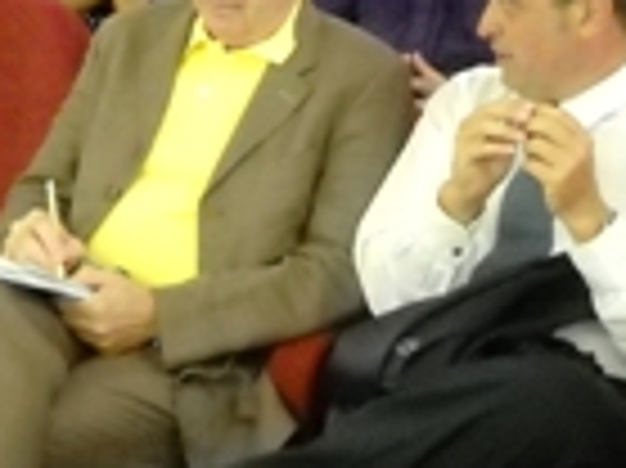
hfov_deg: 14.9
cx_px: 423
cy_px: -130
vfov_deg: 11.0
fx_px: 2385
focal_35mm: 132
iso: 800
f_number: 3.1
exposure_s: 1/16
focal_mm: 6.72
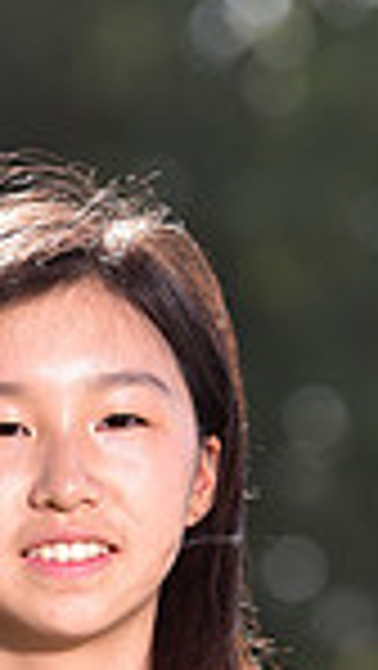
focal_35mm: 732
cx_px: 79
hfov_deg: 1.7
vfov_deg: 2.9
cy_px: 989
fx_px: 13021
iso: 100
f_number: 5
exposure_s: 1/250
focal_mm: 180
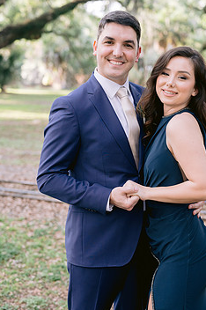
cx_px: 129
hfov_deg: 21.2
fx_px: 550
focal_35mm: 64
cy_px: 166
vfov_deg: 31.4
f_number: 2.8
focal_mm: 50
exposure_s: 1/320
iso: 400
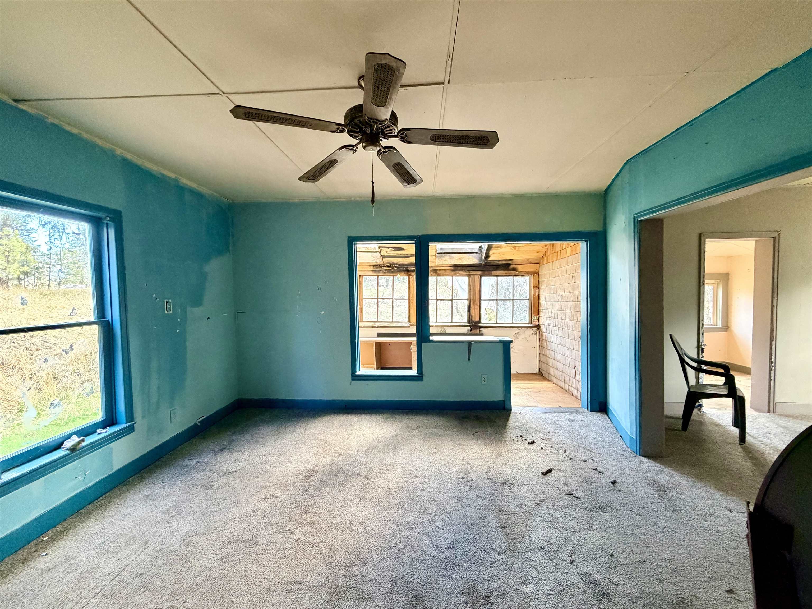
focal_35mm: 14
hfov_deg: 102.1
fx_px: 328
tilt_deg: -2.0
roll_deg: +0.7
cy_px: 304
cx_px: 406
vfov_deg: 85.7
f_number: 2.2
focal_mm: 2.22
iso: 400
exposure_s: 1/60
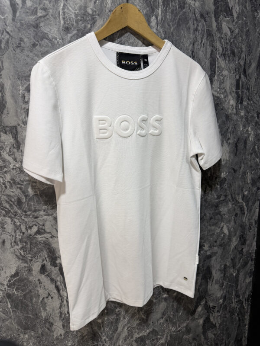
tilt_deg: -15.3
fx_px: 240
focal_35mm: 24
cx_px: 130
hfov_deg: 56.8
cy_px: 173
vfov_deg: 71.6
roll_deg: +2.2
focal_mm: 6.76
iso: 125
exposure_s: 1/60
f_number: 1.78
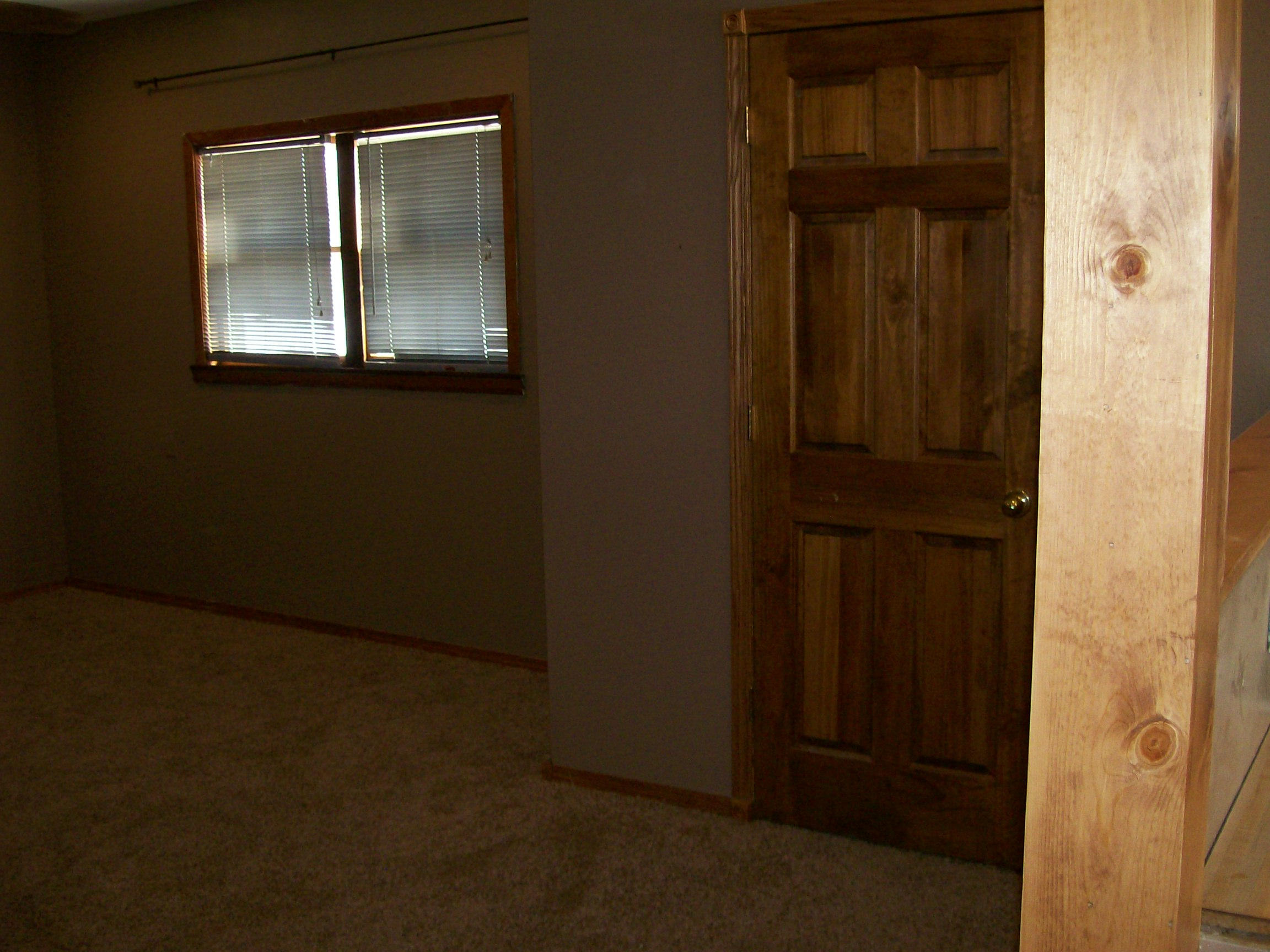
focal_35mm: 36
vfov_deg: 39.7
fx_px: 1321
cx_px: 635
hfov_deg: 51.4
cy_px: 476
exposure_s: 1/64
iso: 140
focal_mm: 6
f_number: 2.7
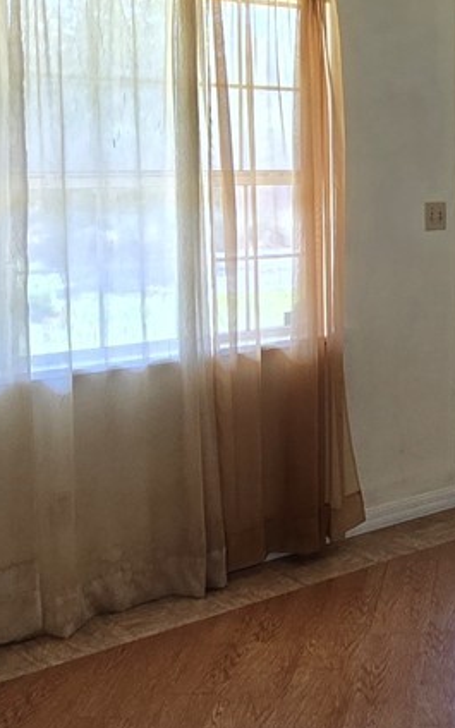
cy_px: 230
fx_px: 1032
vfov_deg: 38.3
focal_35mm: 52
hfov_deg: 23.9
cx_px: 448
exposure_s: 1/60
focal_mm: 2.2
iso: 50
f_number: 2.2
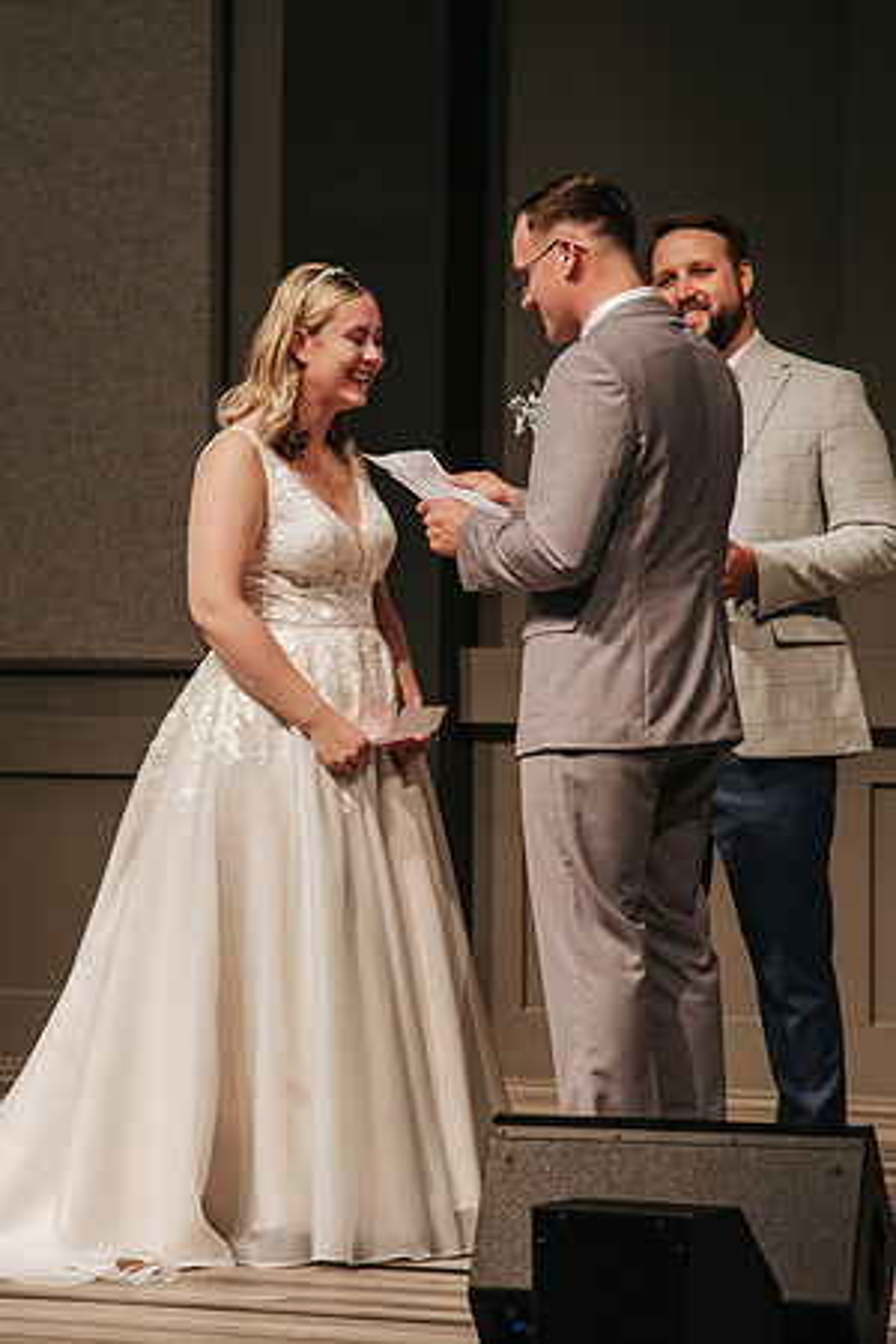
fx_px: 6806
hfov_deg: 7.5
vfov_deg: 11.3
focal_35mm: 182
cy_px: 675
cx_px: 327
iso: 900
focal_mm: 120
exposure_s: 1/200
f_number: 4
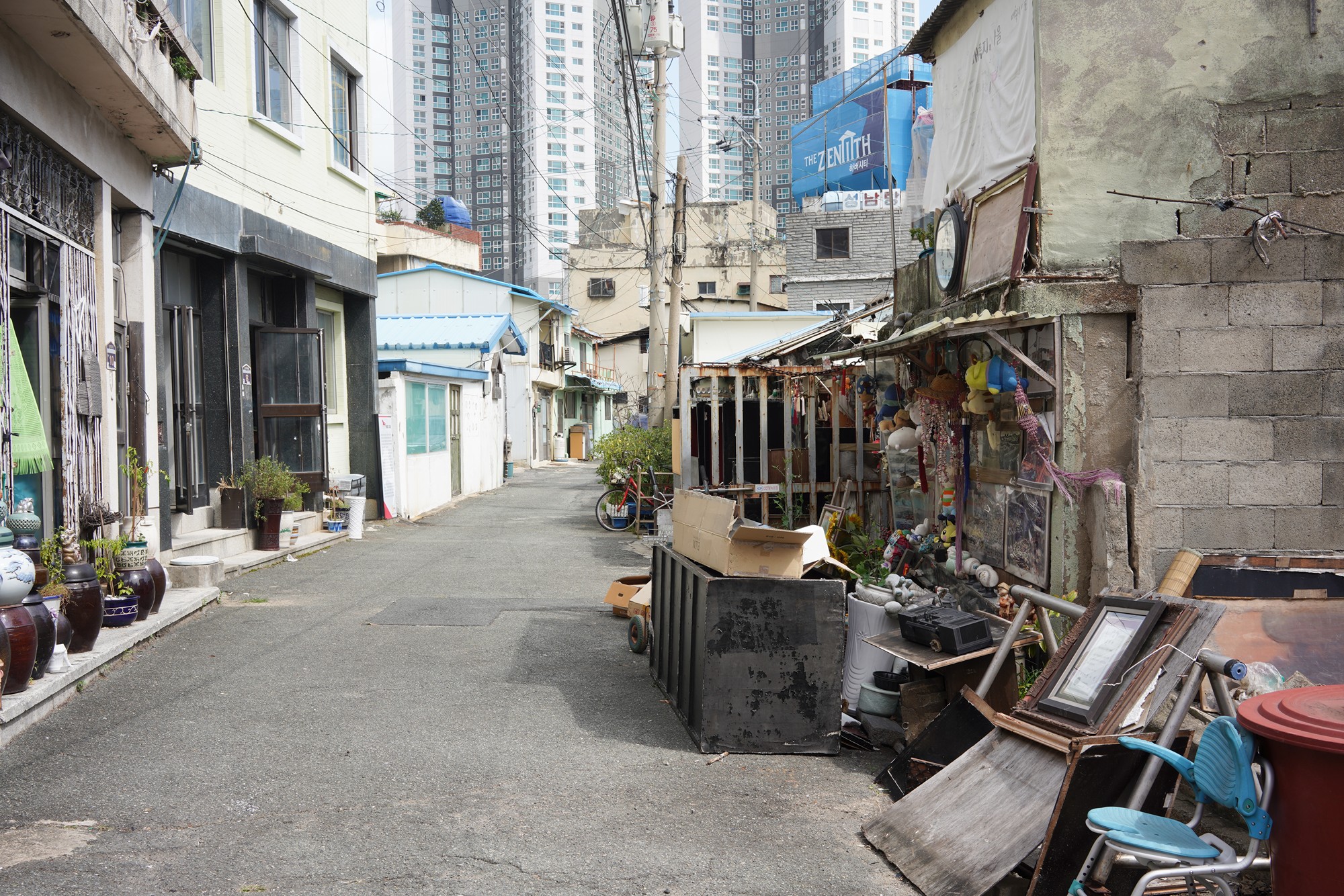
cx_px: 672
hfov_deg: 54.4
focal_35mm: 35
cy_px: 448
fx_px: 1307
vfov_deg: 37.9
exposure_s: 1/100
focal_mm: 35
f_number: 10
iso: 100
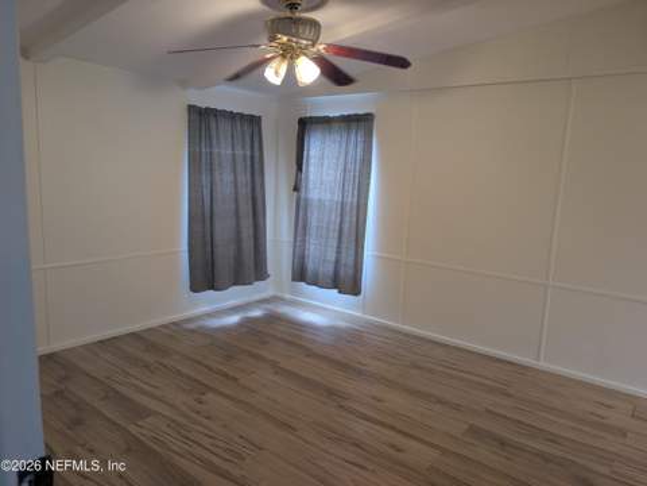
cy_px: 243
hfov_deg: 71.6
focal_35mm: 24
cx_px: 324
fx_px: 449
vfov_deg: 56.8
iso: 166
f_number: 1.68
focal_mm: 6.9
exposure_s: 1/120
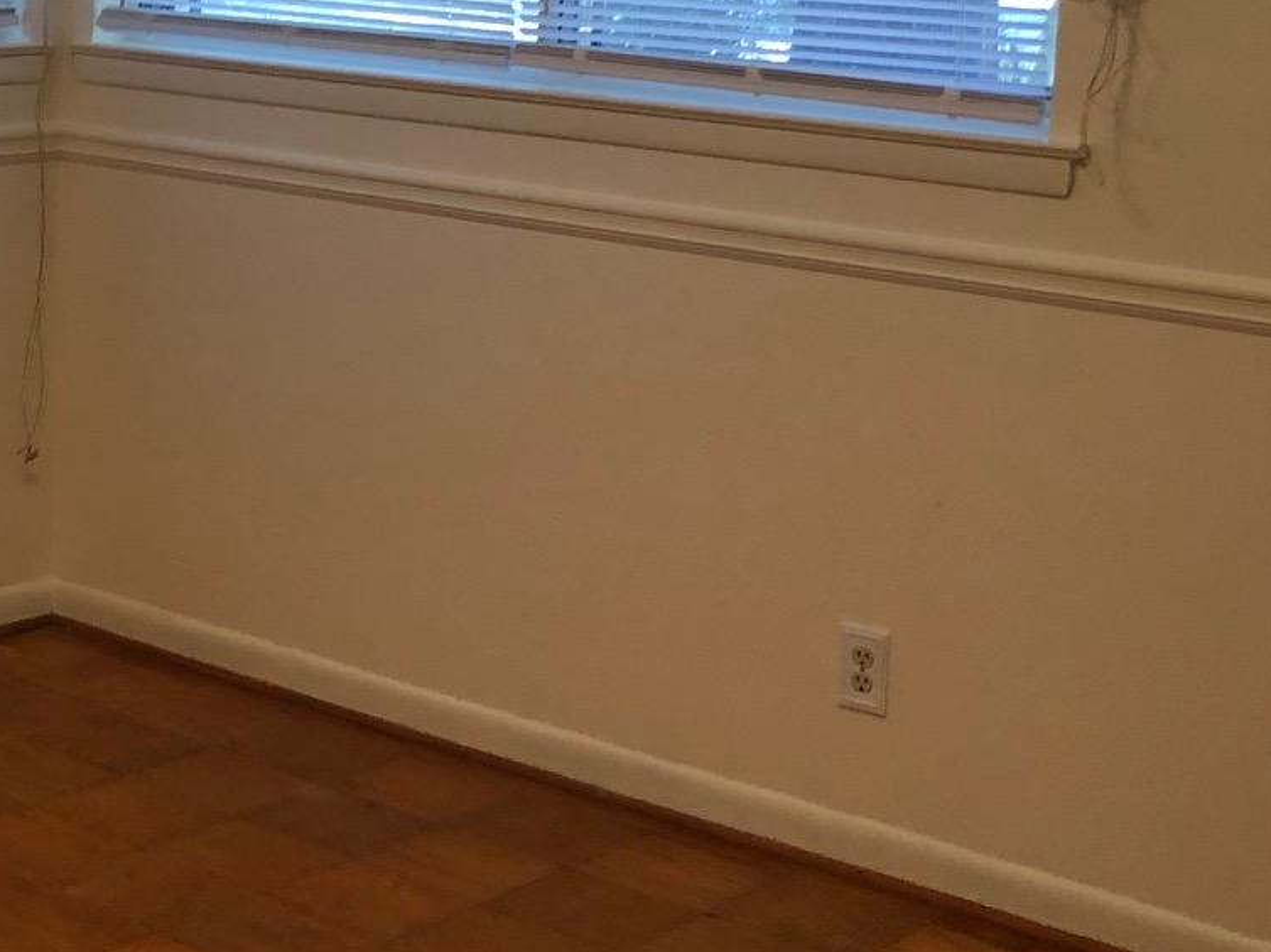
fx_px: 2752
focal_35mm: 75
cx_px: -221
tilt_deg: -6.8
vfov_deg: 19.3
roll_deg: -2.3
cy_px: 84
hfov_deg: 23.9
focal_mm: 4
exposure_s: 1/30
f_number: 1.8
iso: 25
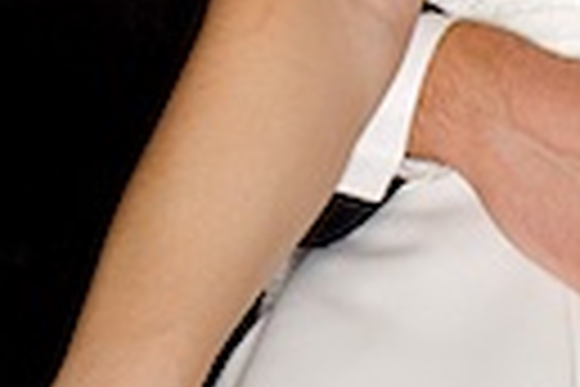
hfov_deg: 4.9
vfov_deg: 3.3
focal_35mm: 419
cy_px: -466
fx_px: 6750
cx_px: 823
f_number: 16
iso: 200
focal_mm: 40
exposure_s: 1/250
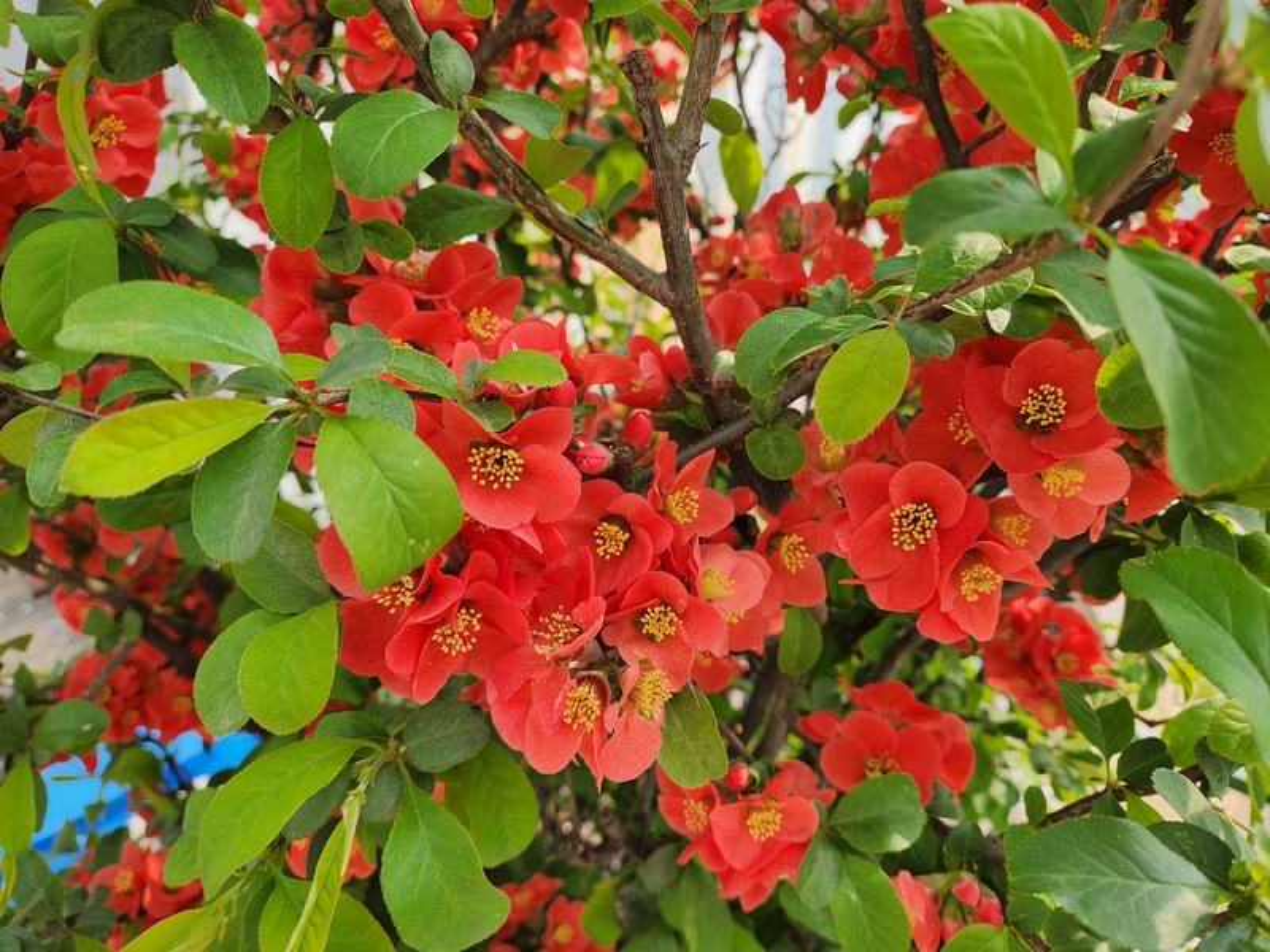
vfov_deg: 58.9
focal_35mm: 23
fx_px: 844
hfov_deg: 73.9
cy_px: 476
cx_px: 635
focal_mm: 5.4
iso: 20
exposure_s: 1/314
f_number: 1.8
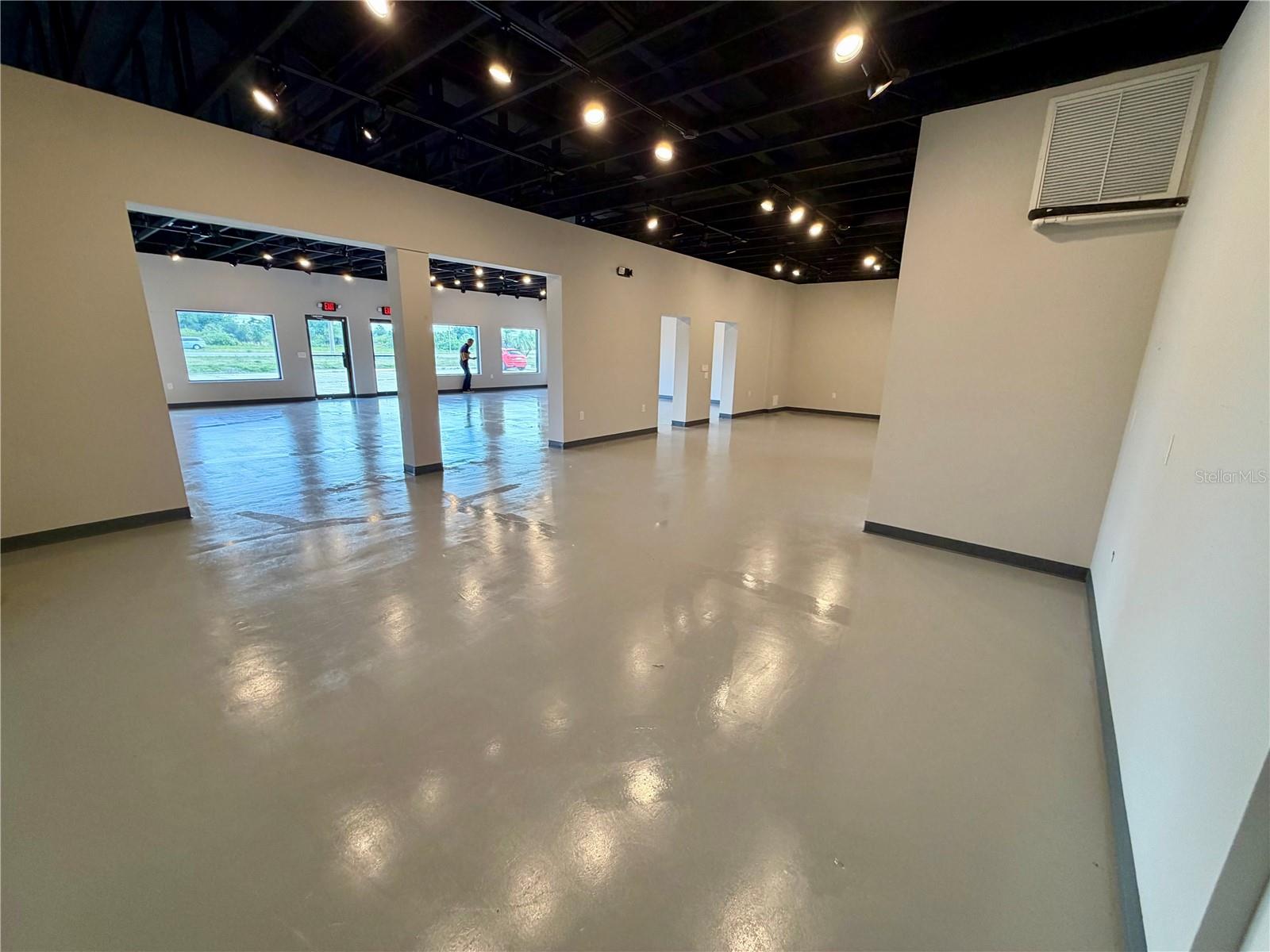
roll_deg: -1.0
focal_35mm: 14
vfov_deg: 85.7
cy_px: 476
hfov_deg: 102.1
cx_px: 635
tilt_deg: -14.4
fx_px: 514
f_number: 2.2
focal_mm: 2.22
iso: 250
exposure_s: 1/120
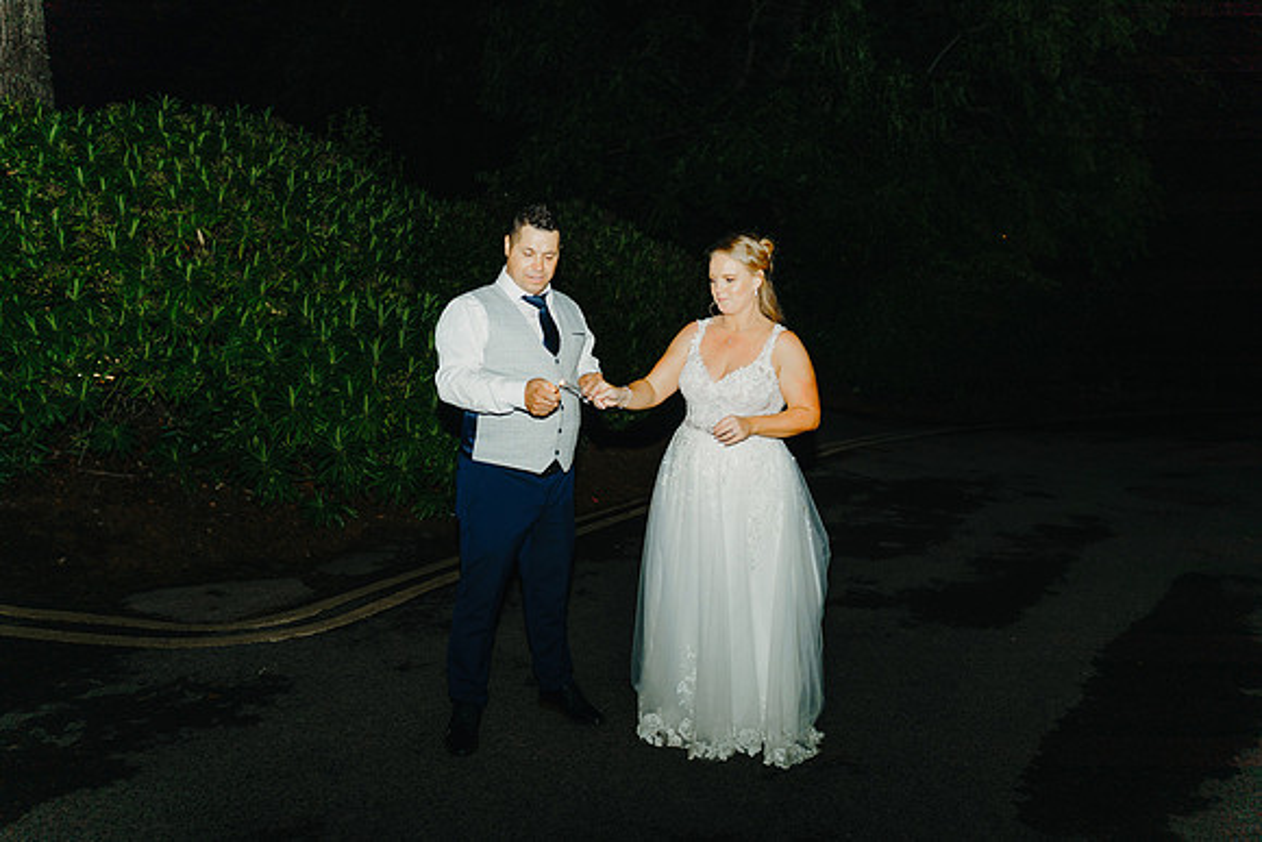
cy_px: 421
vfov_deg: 46.4
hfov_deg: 65.5
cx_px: 631
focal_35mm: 28
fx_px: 982
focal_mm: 28
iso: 250
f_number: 2.8
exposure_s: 1/250
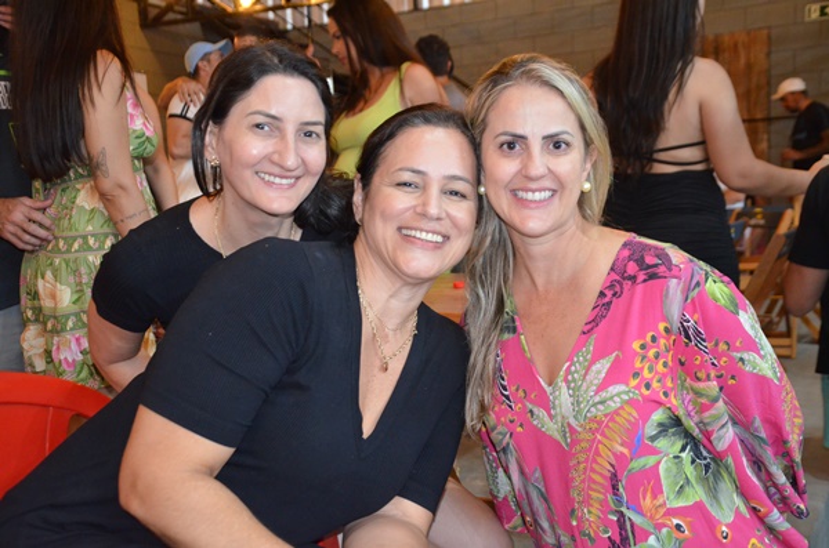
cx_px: 414
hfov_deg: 43.7
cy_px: 274
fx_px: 1034
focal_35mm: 45
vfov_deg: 29.7
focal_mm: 30
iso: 3200
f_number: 4.2
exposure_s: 1/60
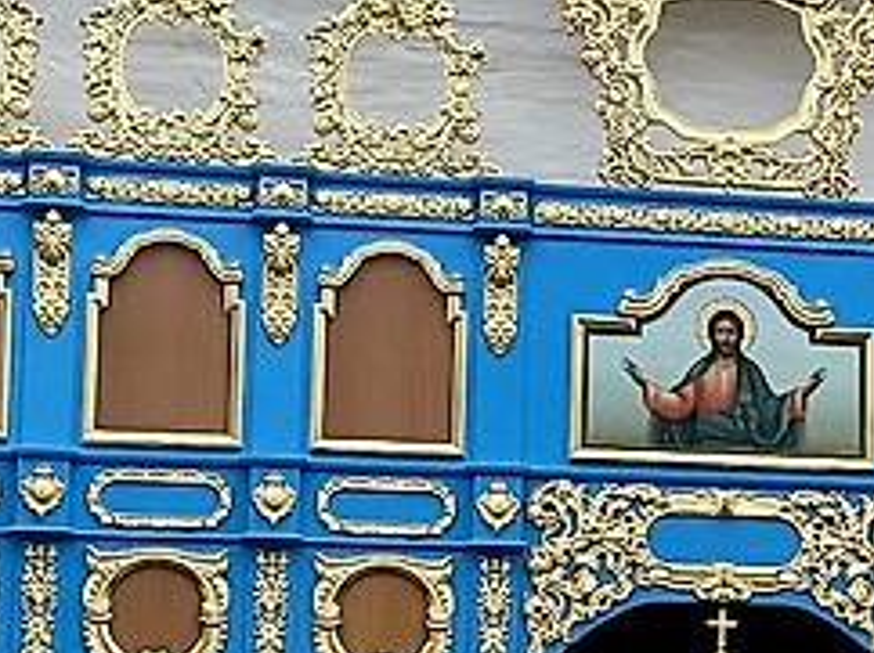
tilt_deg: +8.3
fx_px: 3254
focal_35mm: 129
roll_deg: +0.0
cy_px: 581
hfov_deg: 14.9
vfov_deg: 11.4
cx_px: 950
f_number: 1.6
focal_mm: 4.2
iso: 500
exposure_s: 1/50
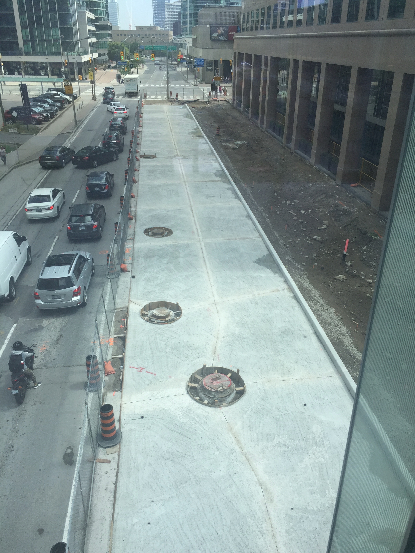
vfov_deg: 61.7
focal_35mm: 29
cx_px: 208
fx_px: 464
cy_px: 276
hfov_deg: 48.2
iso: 32
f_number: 2.2
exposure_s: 1/659
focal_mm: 4.15
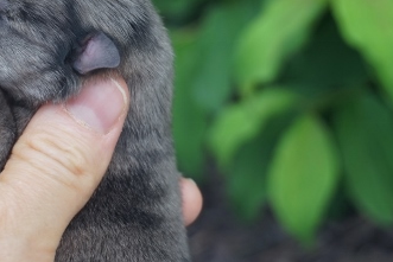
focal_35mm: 112
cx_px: 131
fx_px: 1223
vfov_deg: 12.2
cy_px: 24
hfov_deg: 18.2
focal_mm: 39
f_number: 5.6
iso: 100
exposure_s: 1/60
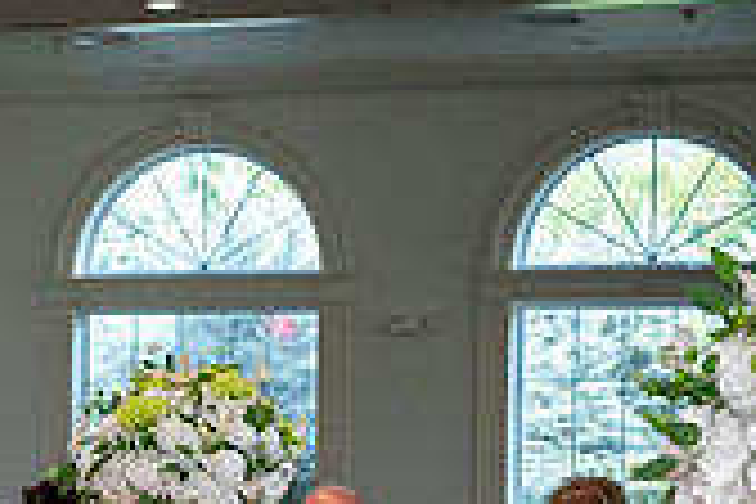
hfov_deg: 11.3
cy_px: 634
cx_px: -464
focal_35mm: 173
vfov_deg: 7.9
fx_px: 3633
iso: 800
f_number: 3.5
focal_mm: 50
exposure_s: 1/100
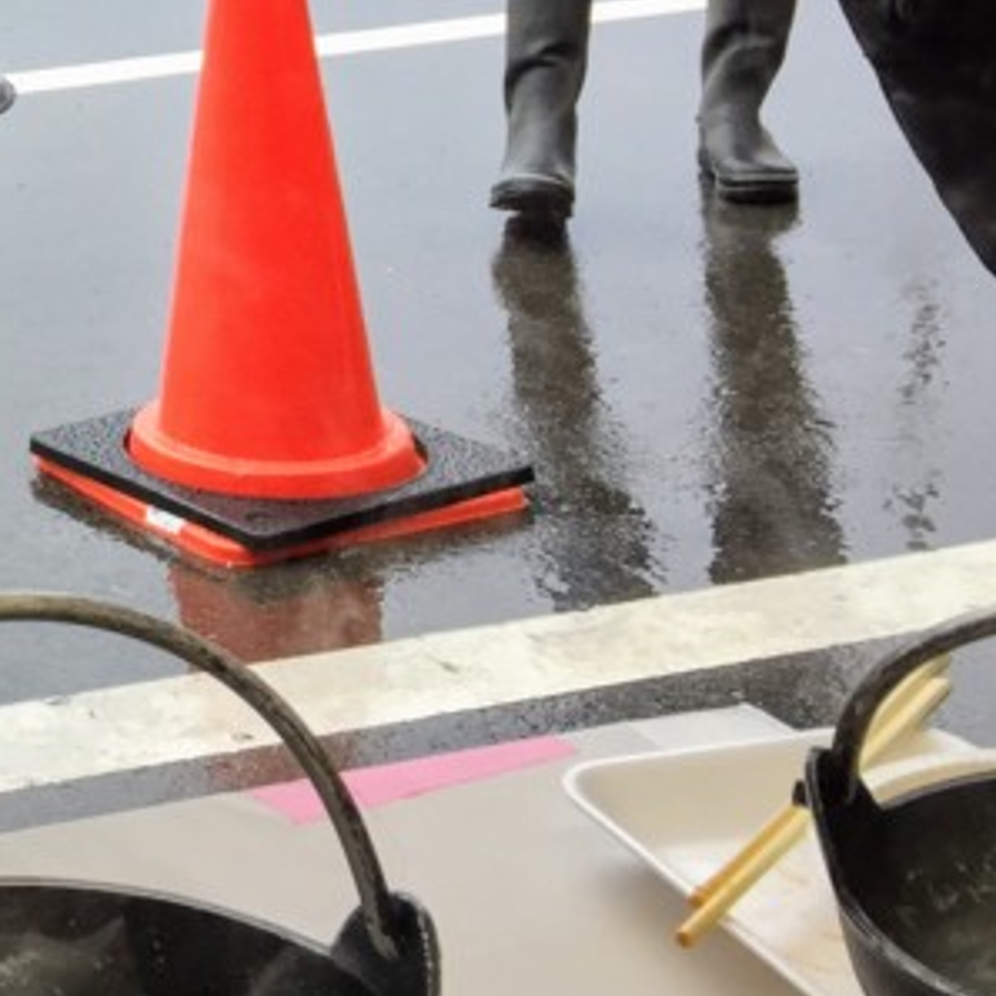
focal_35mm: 88
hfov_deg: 17.3
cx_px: -602
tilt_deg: -6.9
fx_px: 2865
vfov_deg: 18.8
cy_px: -164
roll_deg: +5.3
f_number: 2.2
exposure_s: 1/173
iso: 32
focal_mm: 4.15
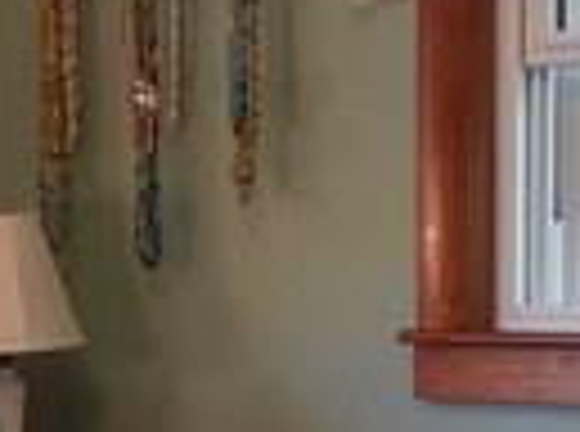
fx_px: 3325
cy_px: 693
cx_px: -558
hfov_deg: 9.4
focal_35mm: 199
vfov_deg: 7.3
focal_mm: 4.5
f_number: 3.1
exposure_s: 1/30
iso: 250
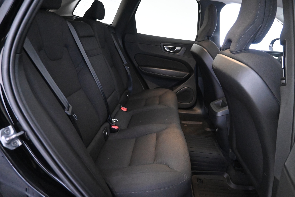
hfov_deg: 73.7
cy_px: 98
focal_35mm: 24
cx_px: 148
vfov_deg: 53.1
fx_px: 197
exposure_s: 1/25
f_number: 3.5
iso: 8000
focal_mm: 16
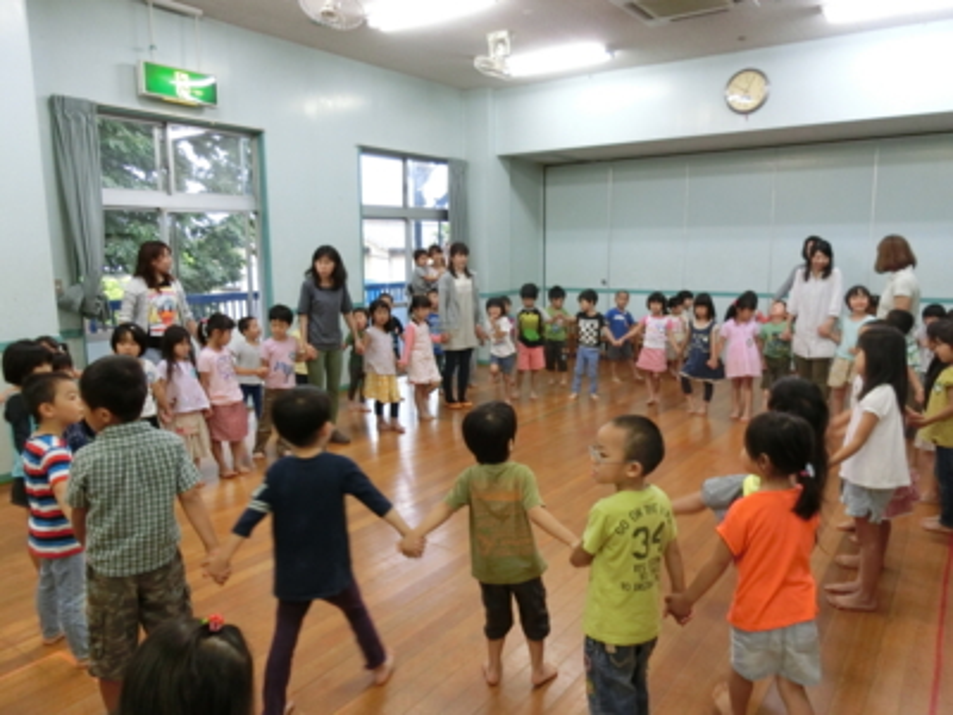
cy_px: 358
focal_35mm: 25
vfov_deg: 54.9
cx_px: 476
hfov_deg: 69.4
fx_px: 688
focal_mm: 4.5
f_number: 3.5
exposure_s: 1/40
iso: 400
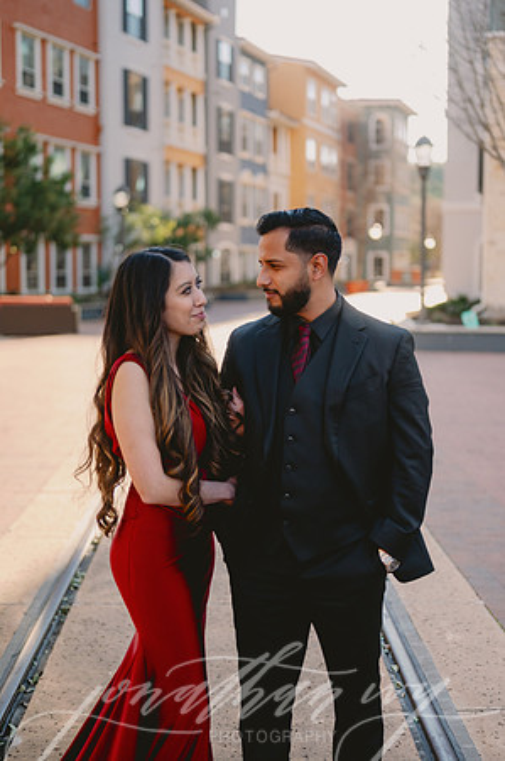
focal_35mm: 50
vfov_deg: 39.6
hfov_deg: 26.9
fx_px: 1054
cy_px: 380
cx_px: 252
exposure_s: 1/5000
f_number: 2
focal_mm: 50
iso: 640
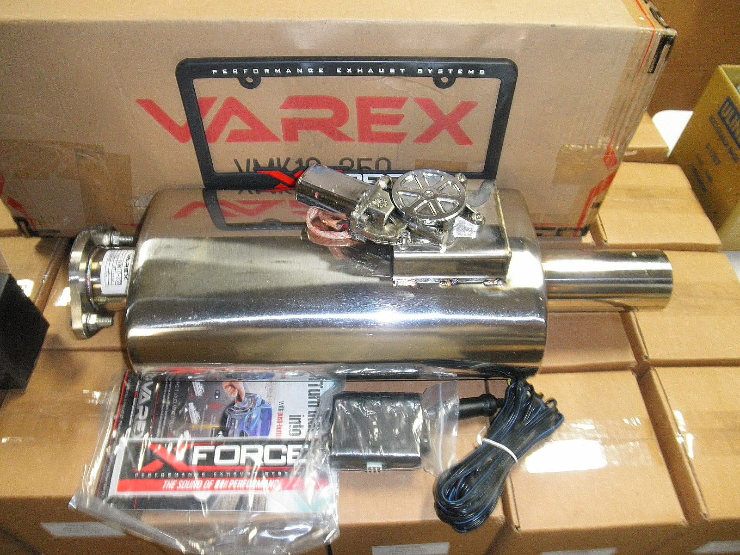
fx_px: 599
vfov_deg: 49.7
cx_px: 370
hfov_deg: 63.4
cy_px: 278
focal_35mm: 28
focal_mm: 5
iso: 200
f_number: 3
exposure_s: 1/30
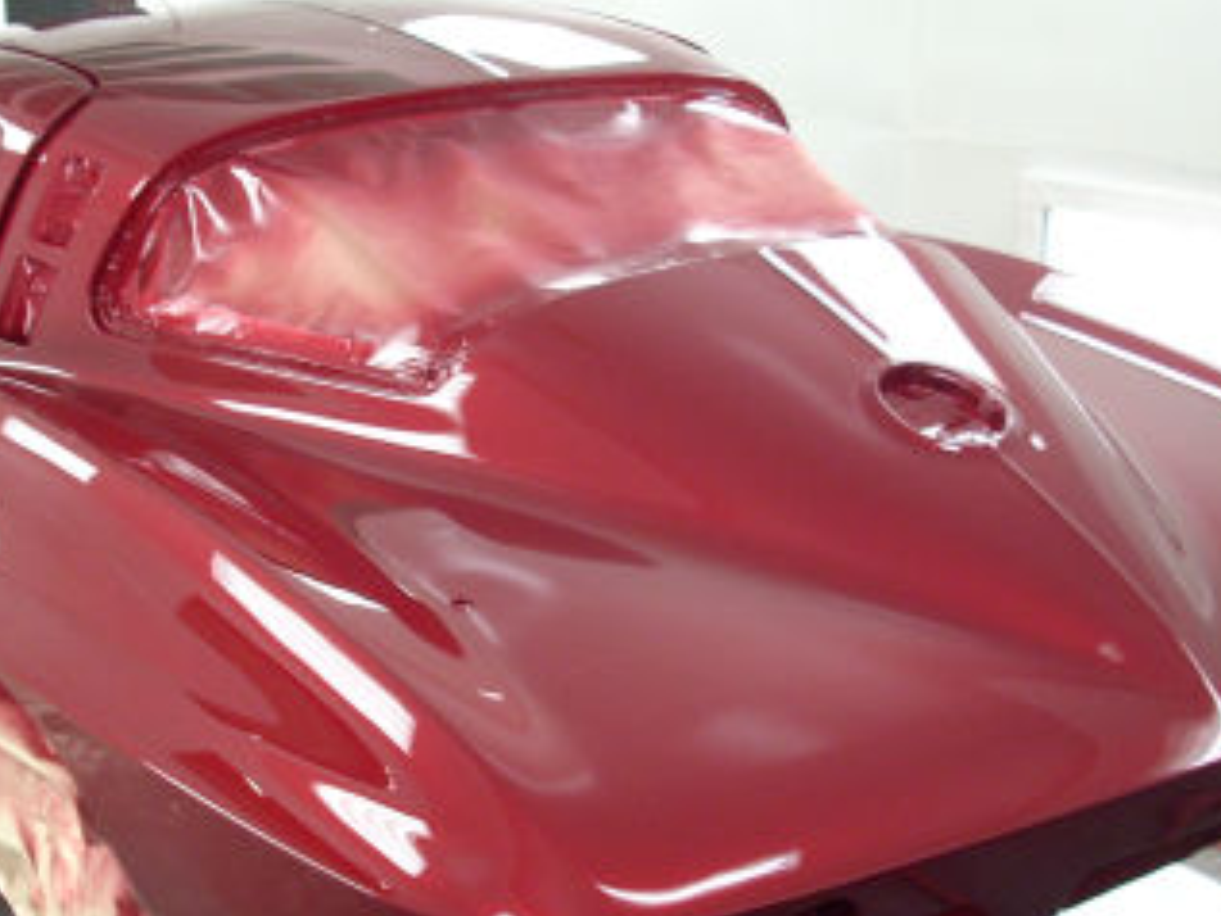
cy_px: 481
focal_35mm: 59
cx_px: 466
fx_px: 2082
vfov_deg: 24.8
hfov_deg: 32.6
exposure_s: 1/22.1
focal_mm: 6.2
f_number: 2.8
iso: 200
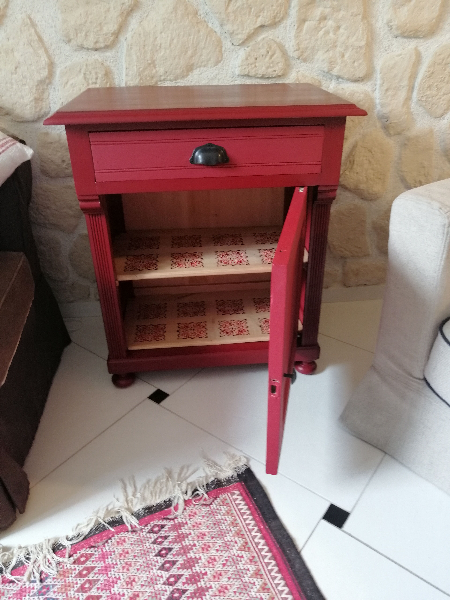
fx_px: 468
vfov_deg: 65.3
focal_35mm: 27
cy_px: 300
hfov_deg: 51.4
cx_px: 225
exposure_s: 1/33.3
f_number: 1.8
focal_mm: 3.95
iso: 200
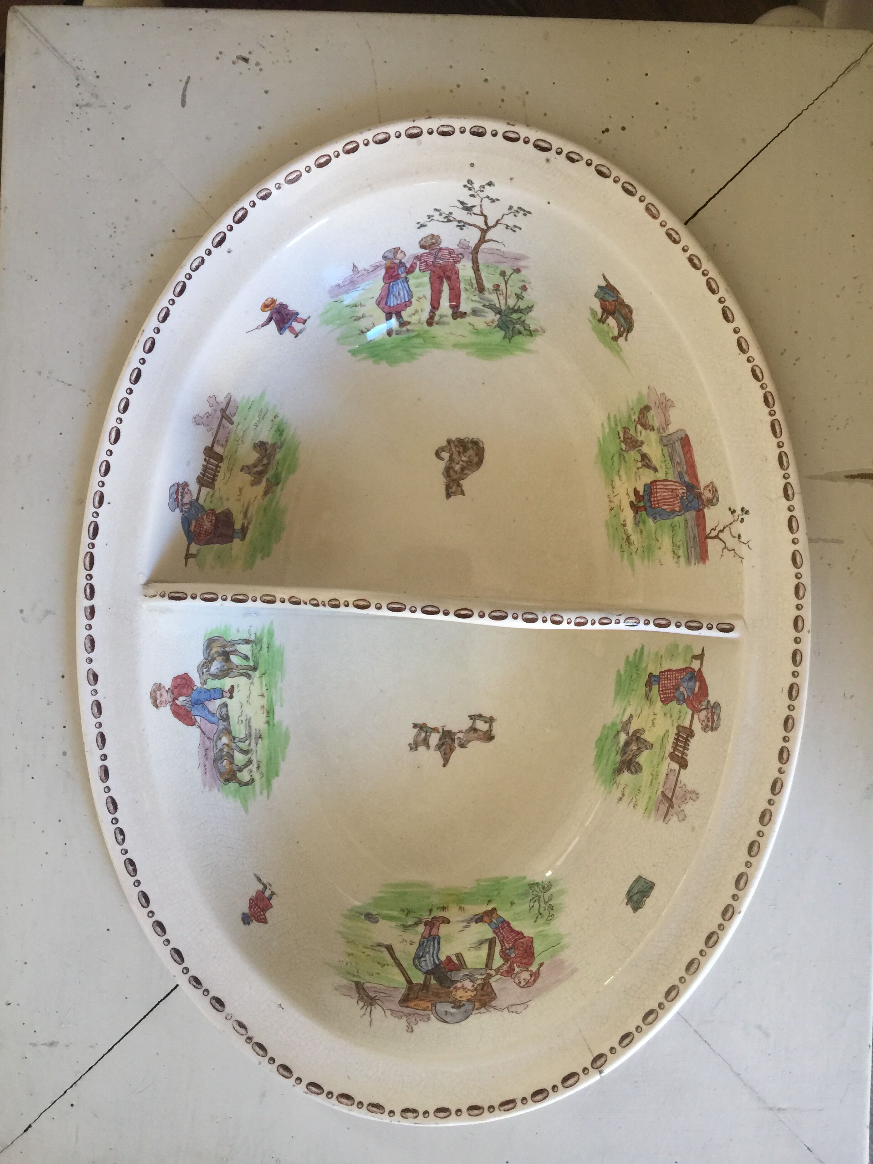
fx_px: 975
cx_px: 436
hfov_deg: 48.2
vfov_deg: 61.7
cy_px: 582
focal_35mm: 29
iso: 64
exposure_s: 1/33
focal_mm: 4.15
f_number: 2.2
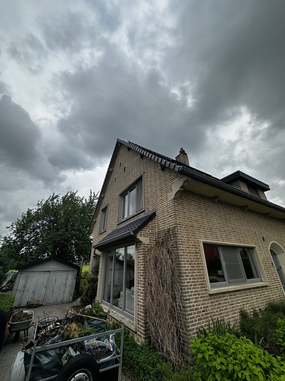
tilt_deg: +21.9
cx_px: 142
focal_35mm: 14
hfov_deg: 85.7
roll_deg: +0.6
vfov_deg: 102.1
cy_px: 190
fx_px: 154
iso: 40
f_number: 2.2
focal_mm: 2.22
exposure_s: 1/1642
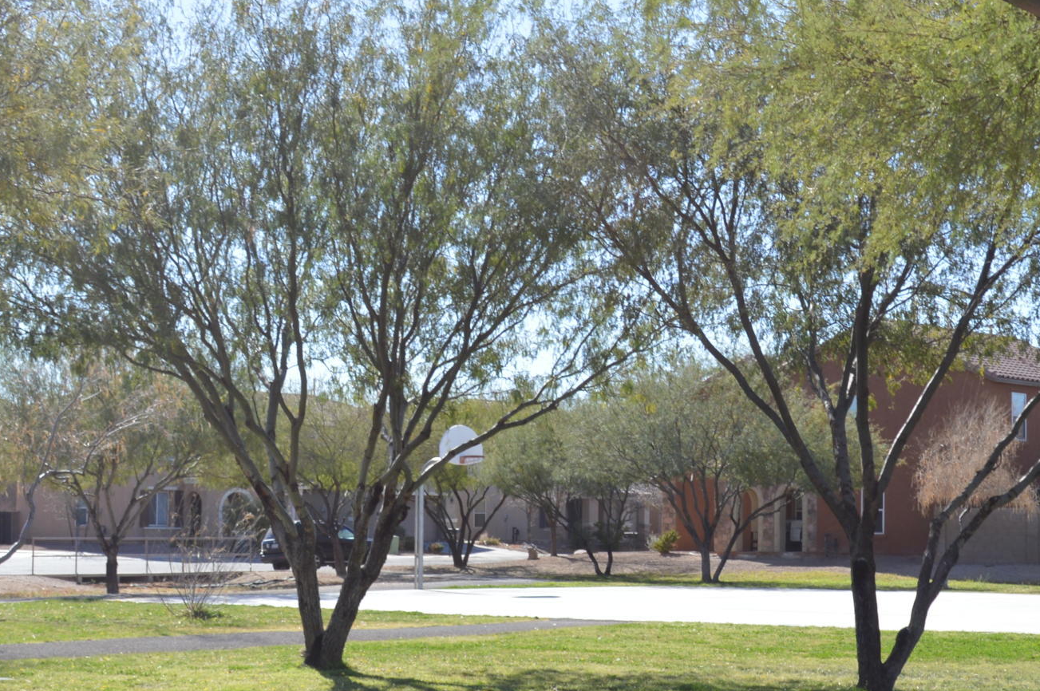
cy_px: 448
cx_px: 783
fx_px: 2193
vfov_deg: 17.9
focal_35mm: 76
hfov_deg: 26.3
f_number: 7.1
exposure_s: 1/200
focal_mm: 22
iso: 100
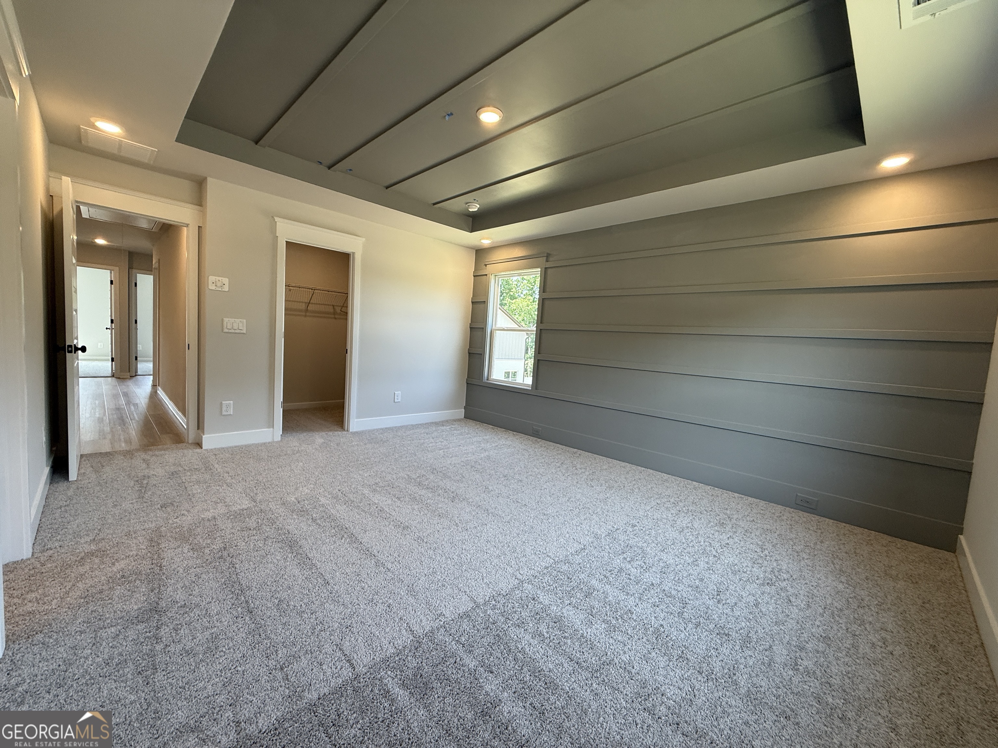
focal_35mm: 14
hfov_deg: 102.1
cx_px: 499
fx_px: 404
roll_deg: -3.6
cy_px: 374
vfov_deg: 85.7
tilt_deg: -4.3
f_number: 2.2
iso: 125
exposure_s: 1/120
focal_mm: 2.22
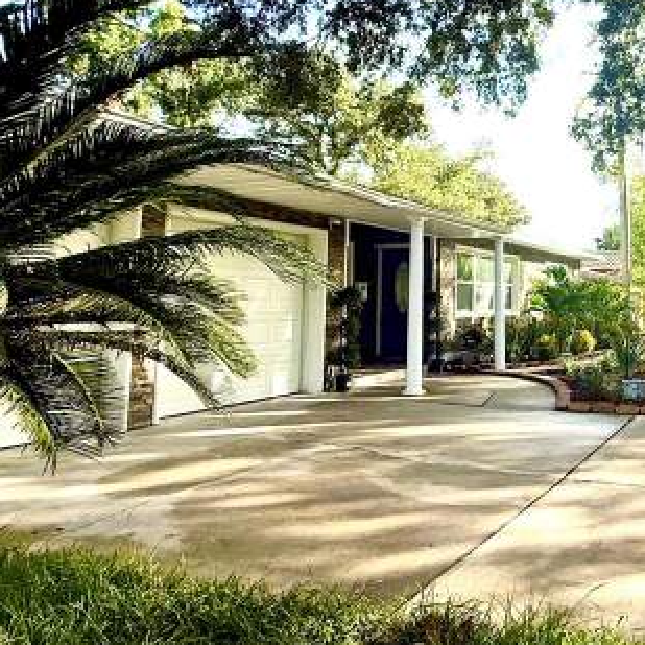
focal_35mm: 32
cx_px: 566
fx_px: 675
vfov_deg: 50.5
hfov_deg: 46.7
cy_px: 234
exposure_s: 1/625
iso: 64
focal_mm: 2.22
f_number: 2.2
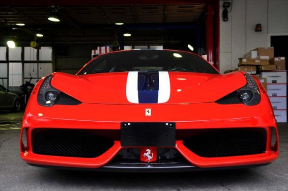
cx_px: 144
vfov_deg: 34.1
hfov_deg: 49.6
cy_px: 96
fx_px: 312
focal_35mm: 39
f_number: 6.3
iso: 200
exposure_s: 1/40
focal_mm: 26
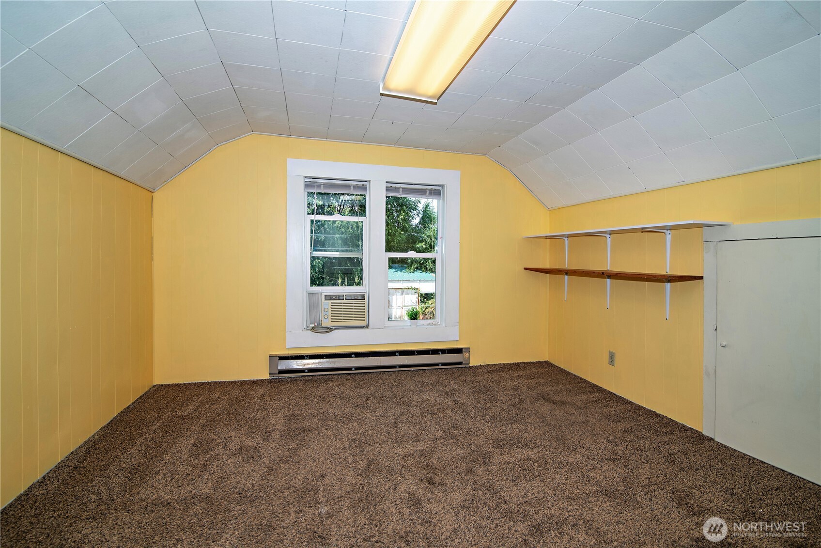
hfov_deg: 96.7
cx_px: 410
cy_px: 274
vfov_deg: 73.8
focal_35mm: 16
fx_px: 365
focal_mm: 16
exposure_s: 1/160
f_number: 8
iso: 200
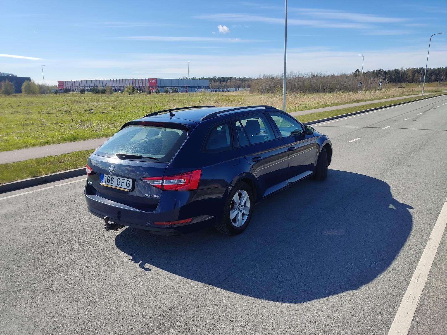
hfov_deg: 69.4
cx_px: 224
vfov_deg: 54.9
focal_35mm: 25
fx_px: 323
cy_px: 168
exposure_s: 1/1470
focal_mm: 4.71
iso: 50
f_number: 1.79
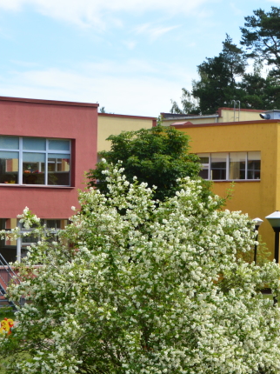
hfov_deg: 12.5
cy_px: 241
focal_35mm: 118
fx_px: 1274
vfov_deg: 16.7
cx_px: 103
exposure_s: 1/250
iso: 200
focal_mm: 32
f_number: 8
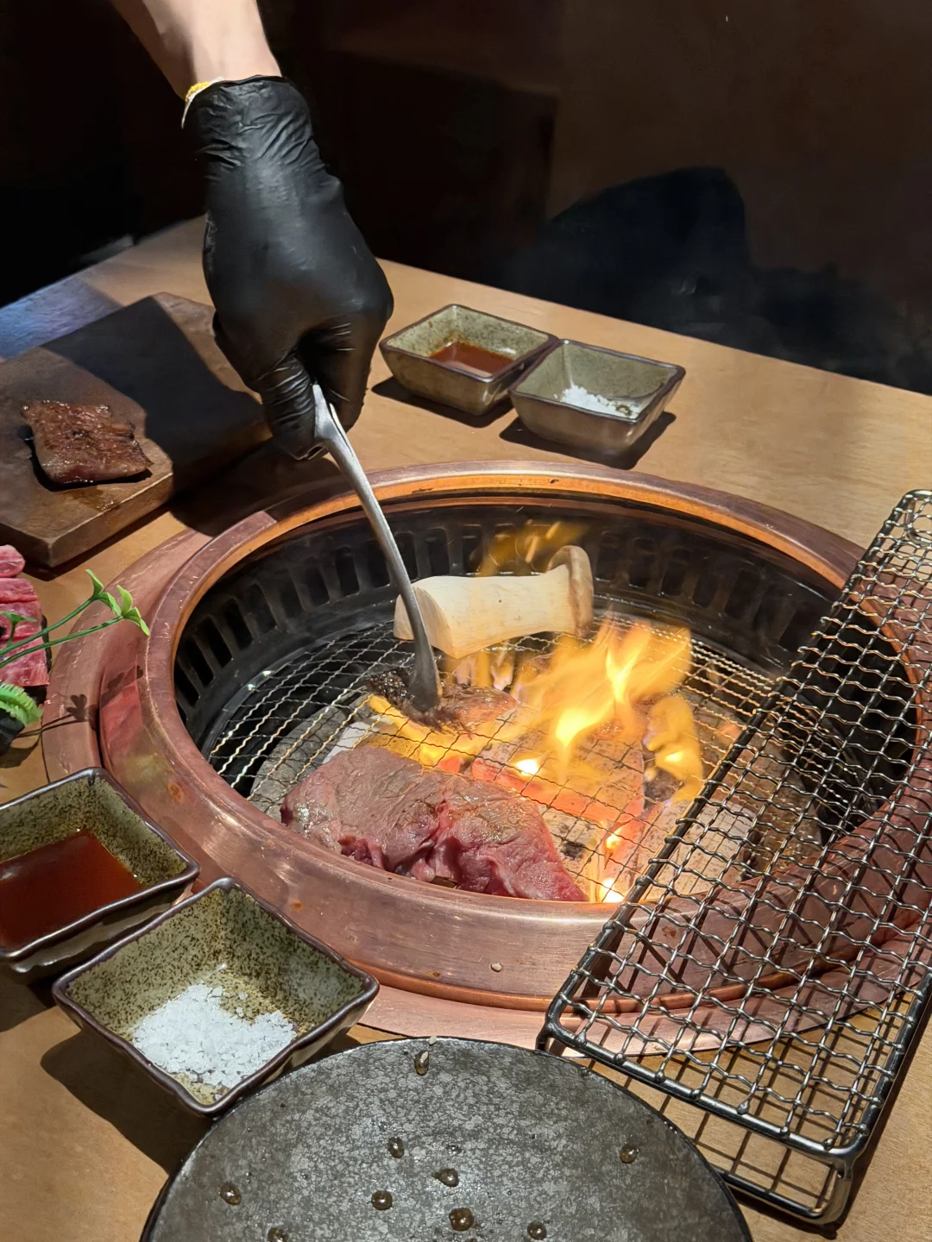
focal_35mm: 48
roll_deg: -1.8
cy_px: 621
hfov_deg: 30.3
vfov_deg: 39.7
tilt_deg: -32.1
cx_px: 466
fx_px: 1723
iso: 200
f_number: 1.78
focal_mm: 6.76
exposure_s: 1/40
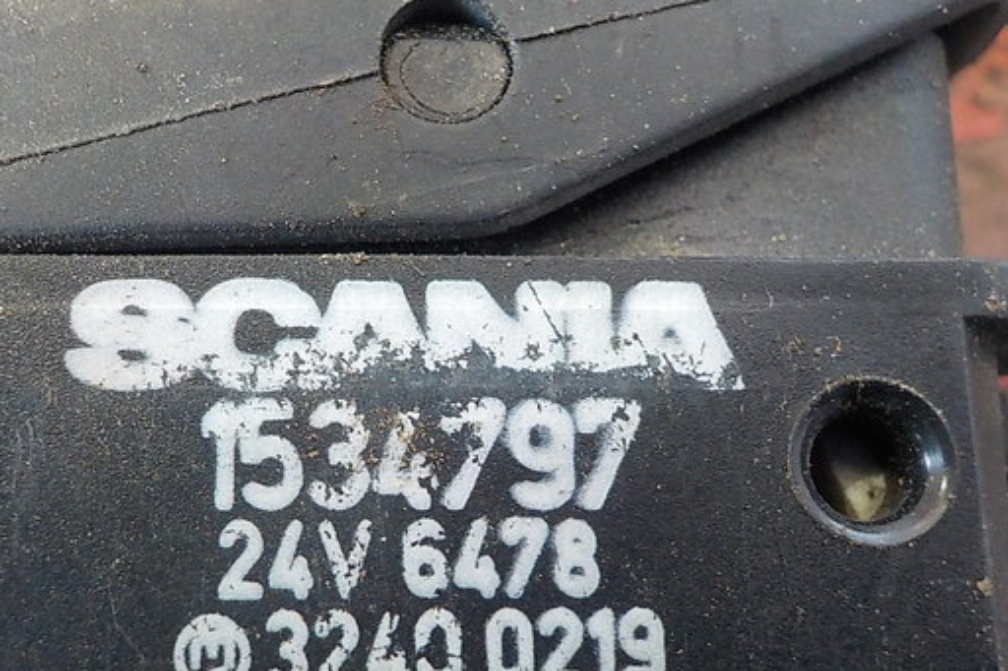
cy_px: 457
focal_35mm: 39
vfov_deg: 33.8
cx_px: 400
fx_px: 1092
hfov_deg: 49.2
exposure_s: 1/13
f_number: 3.3
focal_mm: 4.1
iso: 400
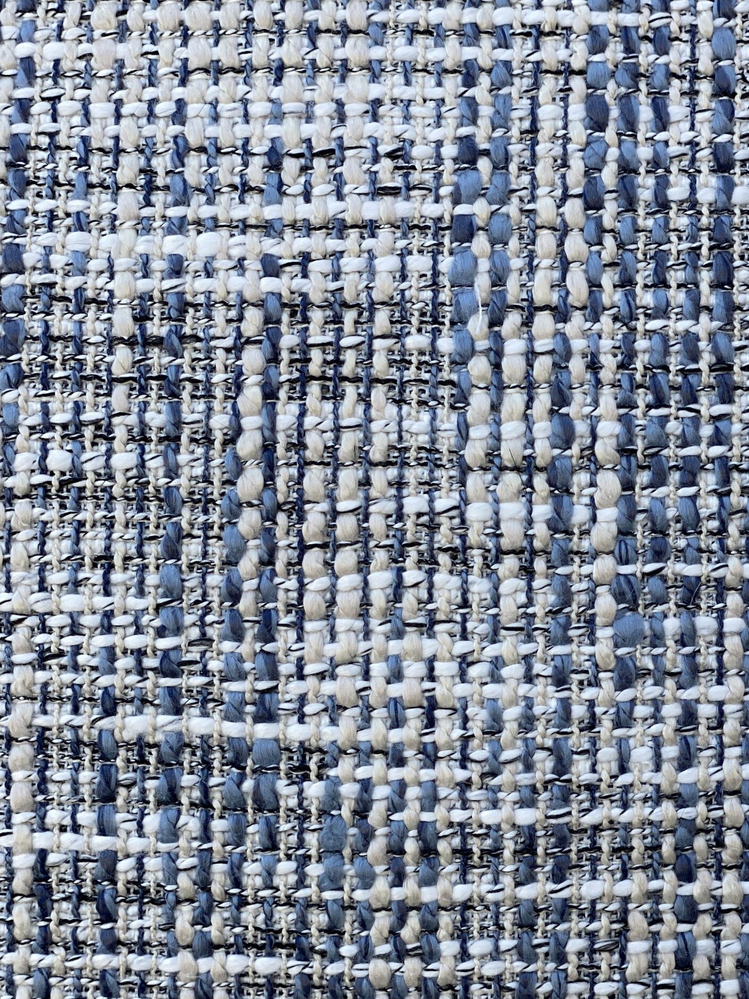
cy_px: 571
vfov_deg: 27.4
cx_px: 502
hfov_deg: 20.6
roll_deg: -3.0
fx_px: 2049
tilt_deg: -27.4
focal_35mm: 71
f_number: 2
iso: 20
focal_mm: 6
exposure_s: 1/167
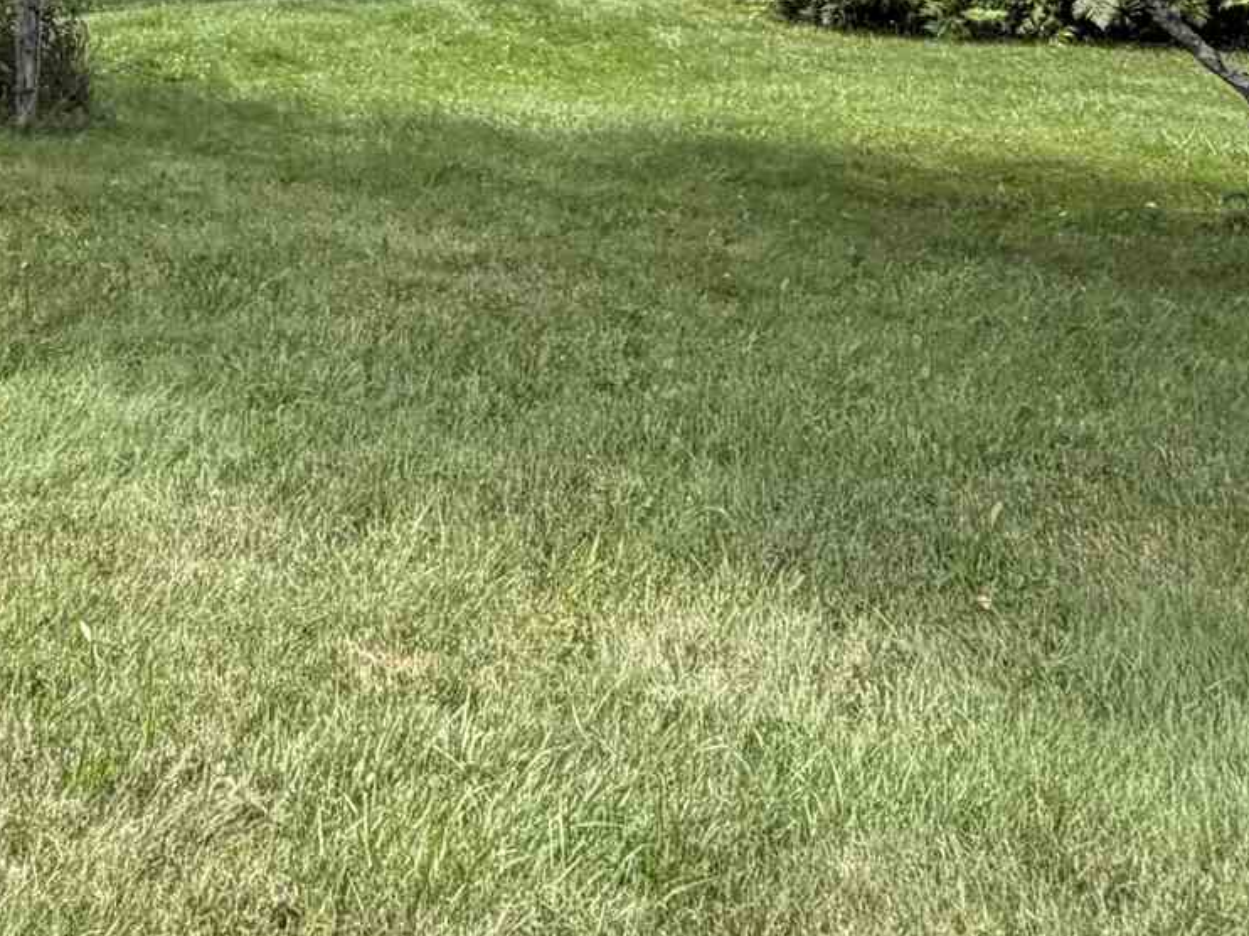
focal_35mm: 58
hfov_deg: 32.2
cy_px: -438
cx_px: 224
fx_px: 2092
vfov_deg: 21.5
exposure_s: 1/631
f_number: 2.2
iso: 40
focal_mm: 2.22
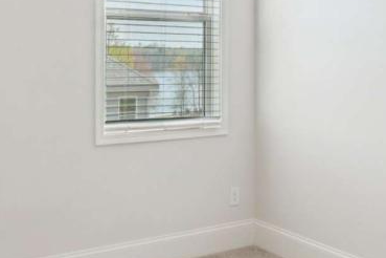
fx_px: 558
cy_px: 35
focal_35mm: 52
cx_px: 157
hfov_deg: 38.1
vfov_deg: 25.3
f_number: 8
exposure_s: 1/30
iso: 320
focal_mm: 16
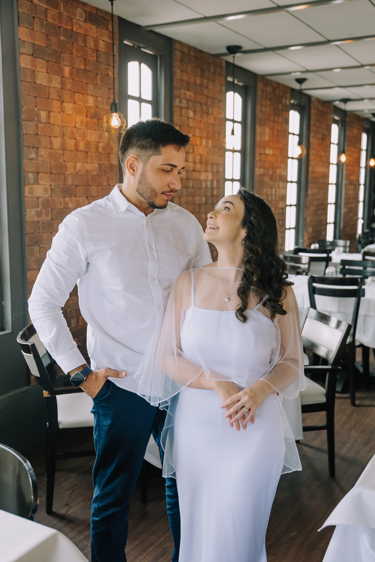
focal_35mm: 39
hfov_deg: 34.2
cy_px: 281
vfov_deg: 49.6
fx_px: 609
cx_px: 188
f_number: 3.2
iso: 2000
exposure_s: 1/200
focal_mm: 38
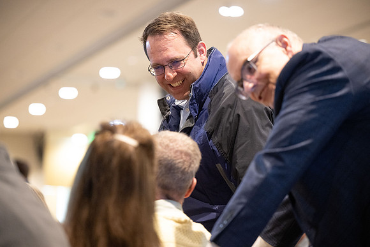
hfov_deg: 16.4
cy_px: 124
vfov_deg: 11.0
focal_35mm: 125
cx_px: 185
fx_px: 1285
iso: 4000
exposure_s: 1/160
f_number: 2.8
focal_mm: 125
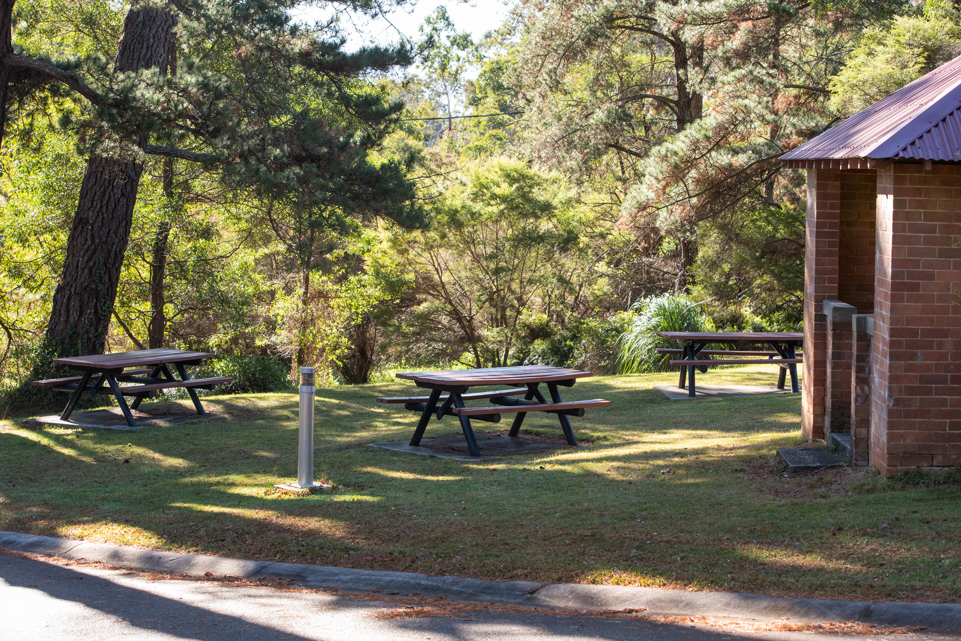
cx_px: 480
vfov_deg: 19.5
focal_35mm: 70
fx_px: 1869
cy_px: 320
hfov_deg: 28.8
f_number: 5.6
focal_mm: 70
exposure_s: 1/125
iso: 250
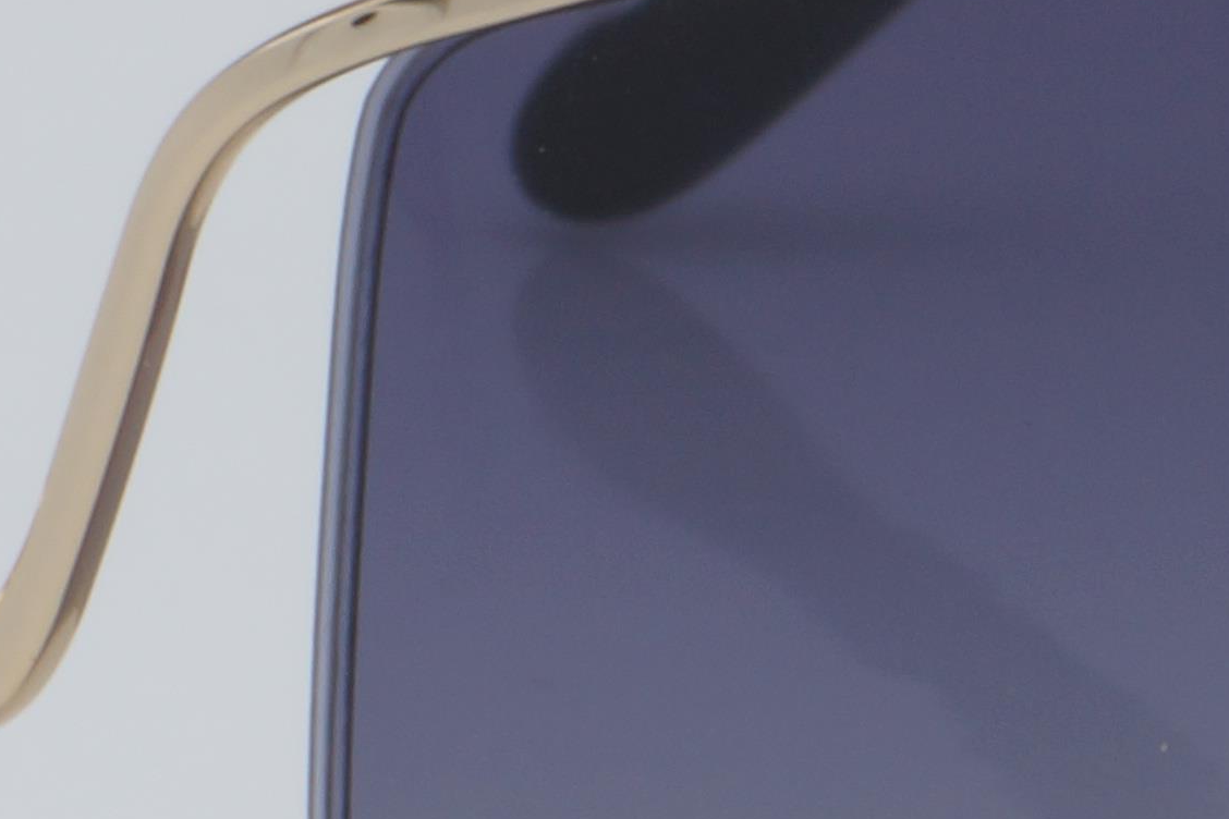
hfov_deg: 5.2
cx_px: 1042
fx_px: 13620
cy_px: 650
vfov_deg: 3.4
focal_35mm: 399
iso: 100
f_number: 32
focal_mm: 50
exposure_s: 1/4
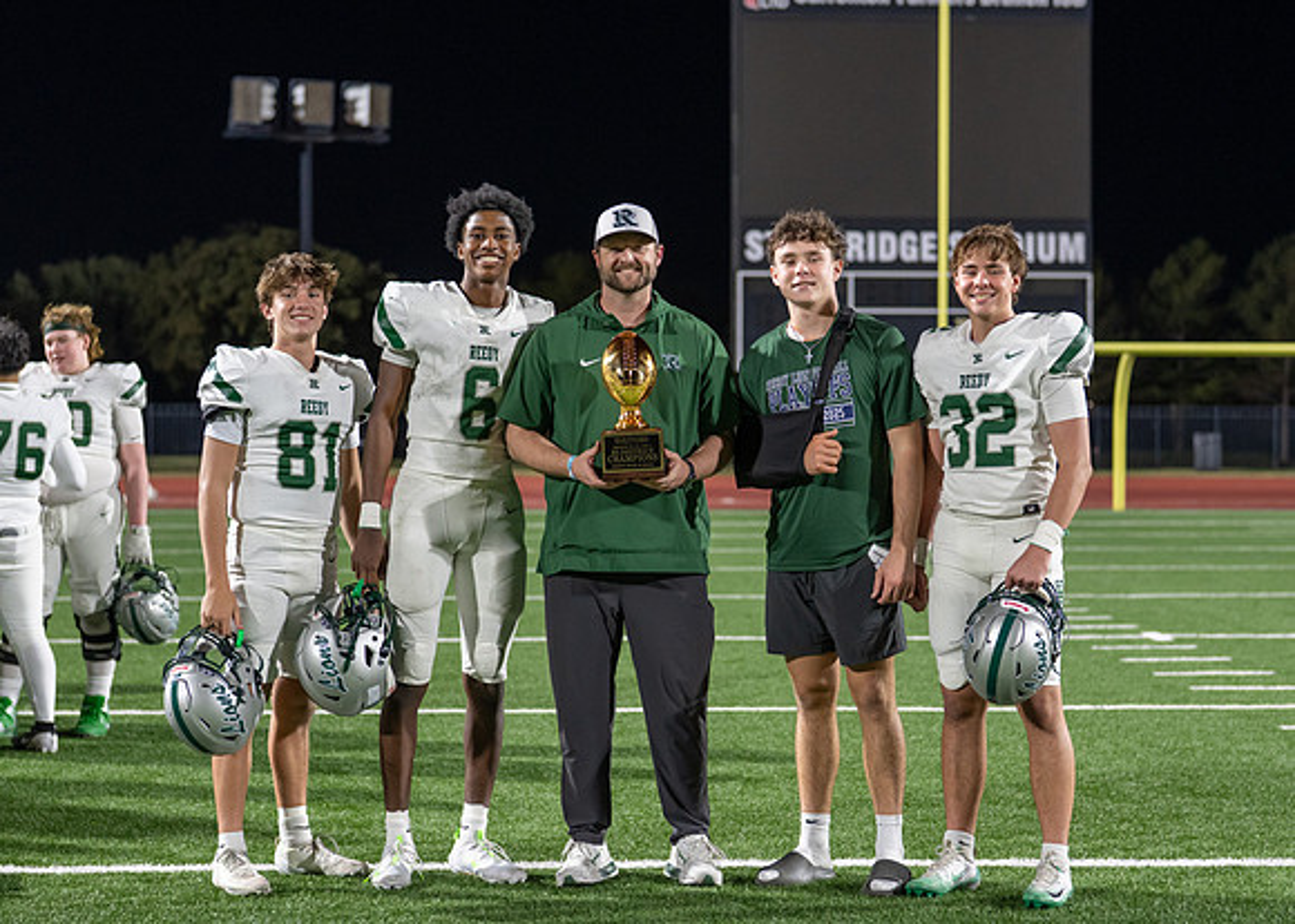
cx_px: 654
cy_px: 499
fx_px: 2870
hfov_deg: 25.4
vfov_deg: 18.3
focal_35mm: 78
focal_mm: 50
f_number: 2
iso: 1000
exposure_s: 1/500
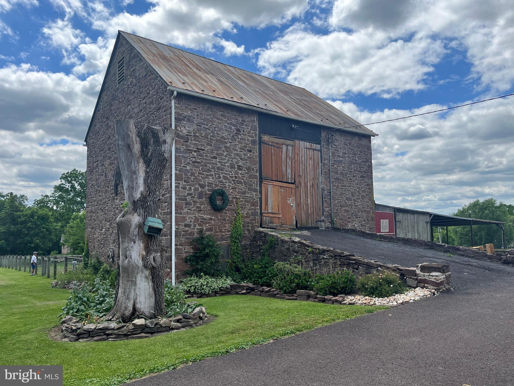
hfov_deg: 67.3
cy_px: 193
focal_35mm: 26
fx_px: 386
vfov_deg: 53.1
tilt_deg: +5.0
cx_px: 257
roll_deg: +0.0
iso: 50
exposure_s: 1/3521
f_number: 1.6
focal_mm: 5.1
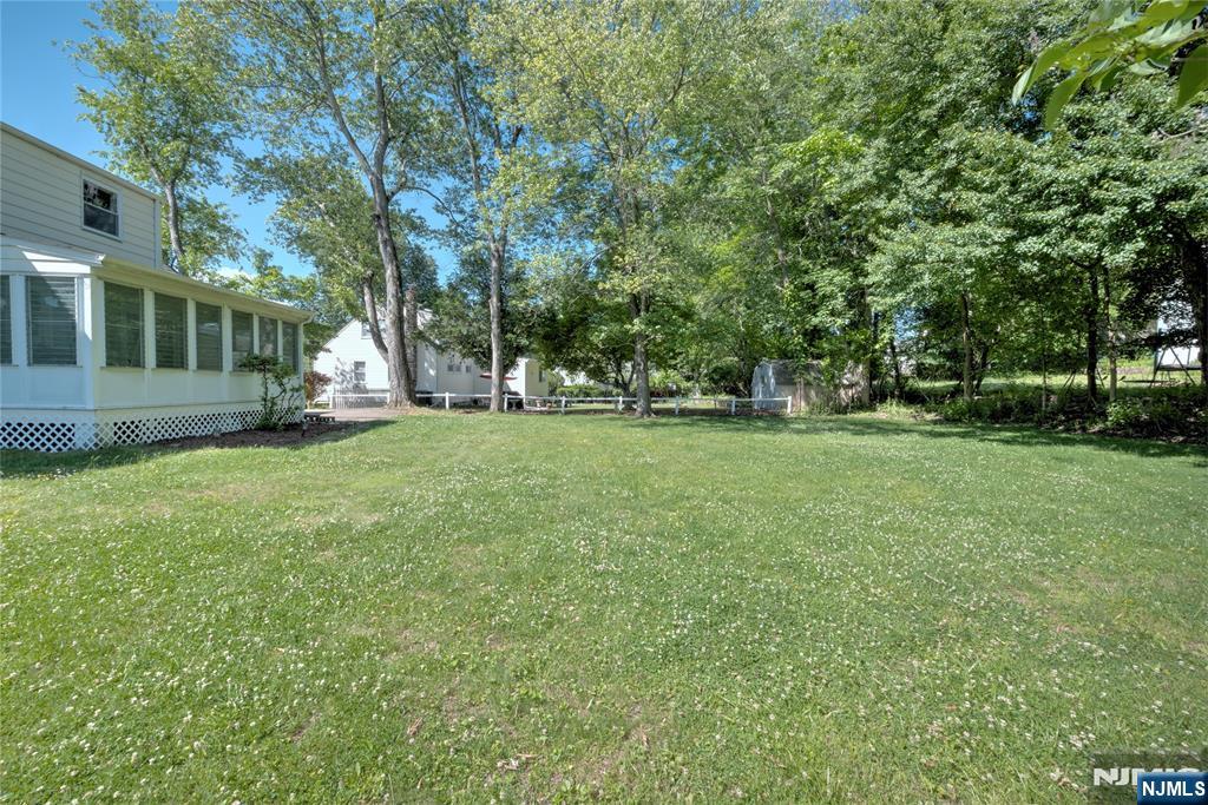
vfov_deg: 81.2
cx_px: 604
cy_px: 402
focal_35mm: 14
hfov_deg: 104.2
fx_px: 470
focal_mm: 14
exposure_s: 1/30
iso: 100
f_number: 18
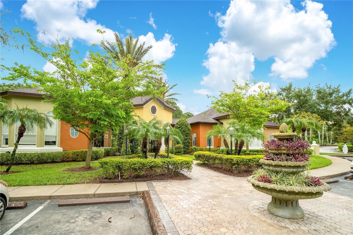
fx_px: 157
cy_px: 118
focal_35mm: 16
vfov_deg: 73.7
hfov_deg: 96.7
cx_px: 176
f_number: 5.6
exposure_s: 1/80
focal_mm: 16
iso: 100
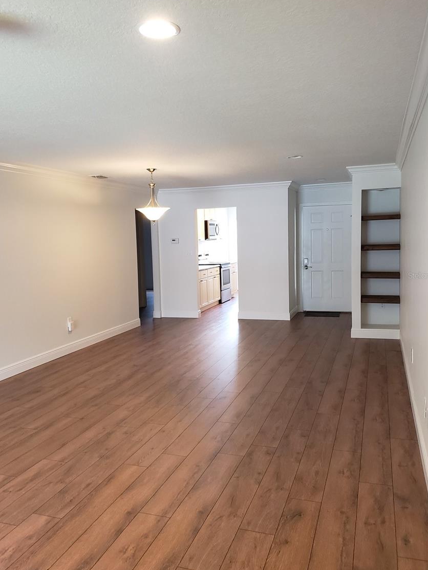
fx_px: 461
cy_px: 275
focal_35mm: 28
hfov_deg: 49.8
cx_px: 214
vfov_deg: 63.4
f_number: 2.4
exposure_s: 1/40
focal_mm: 4.3
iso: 250
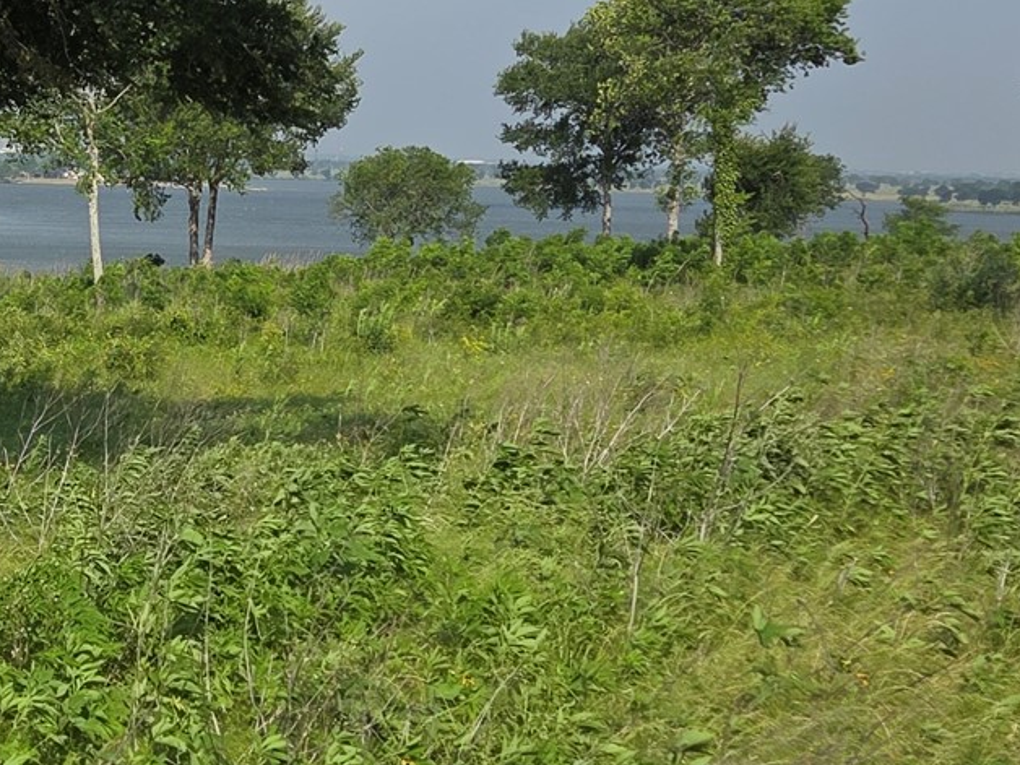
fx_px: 2210
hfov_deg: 24.5
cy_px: 180
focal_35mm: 75
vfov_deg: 19.5
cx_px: -67
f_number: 1.8
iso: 80
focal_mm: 5.4
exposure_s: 1/7075
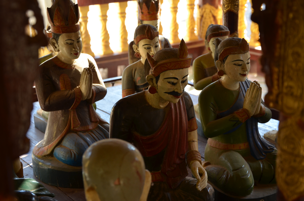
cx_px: 152
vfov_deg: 18.8
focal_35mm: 72
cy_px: 100
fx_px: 607
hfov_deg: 28.1
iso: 400
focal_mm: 48
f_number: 5.6
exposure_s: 1/125
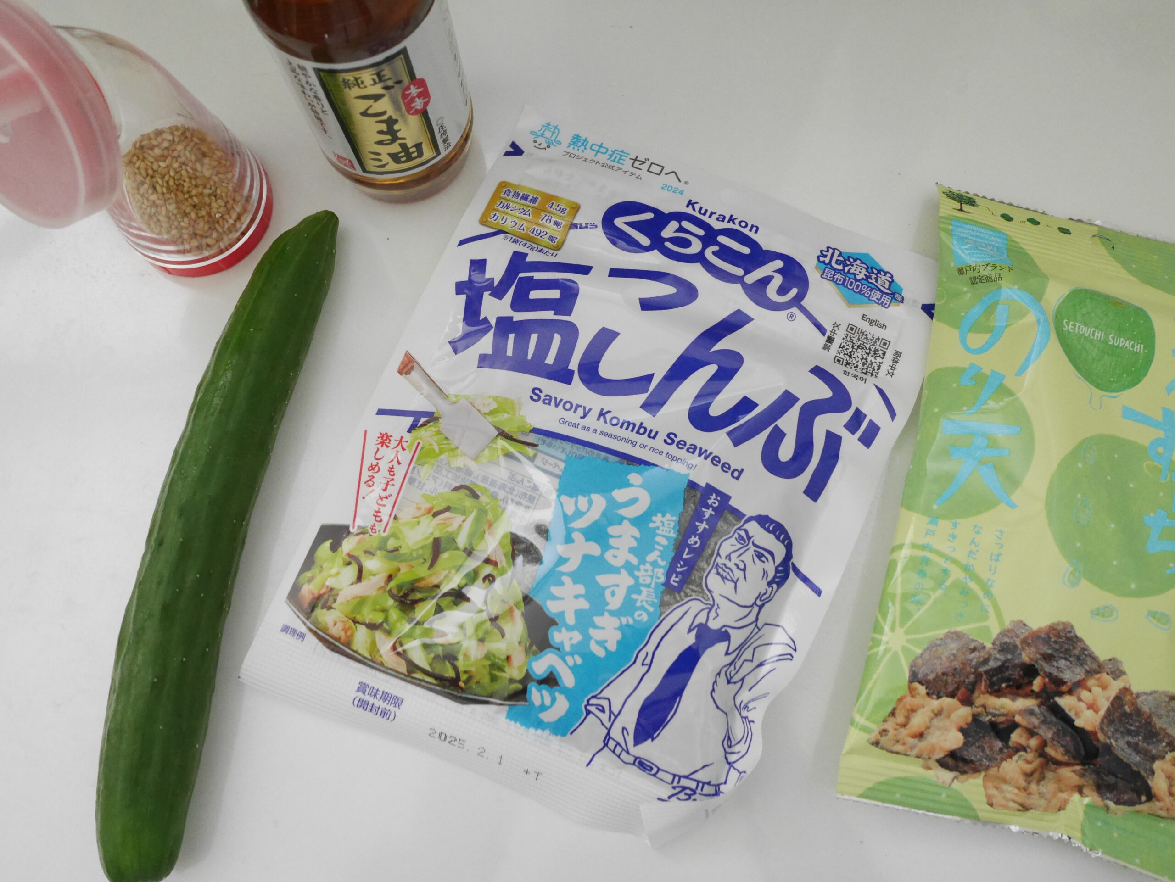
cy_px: 441
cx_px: 588
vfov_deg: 46.8
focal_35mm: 30
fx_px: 1019
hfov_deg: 59.9
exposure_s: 1/25
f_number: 4.5
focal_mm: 15
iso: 3200
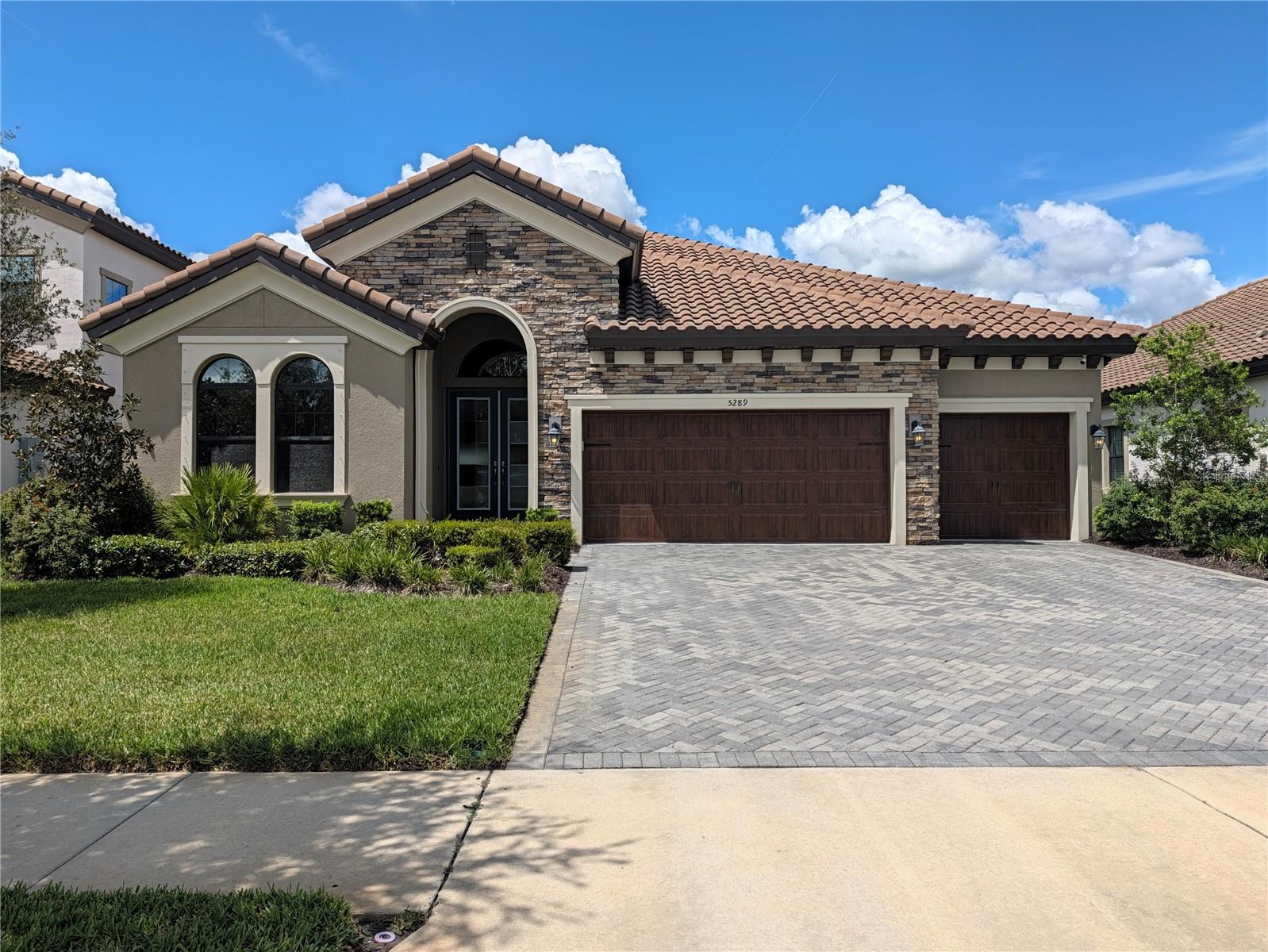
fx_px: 880
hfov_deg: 71.6
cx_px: 634
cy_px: 476
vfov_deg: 56.9
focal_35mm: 24
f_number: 1.68
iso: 23
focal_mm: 6.9
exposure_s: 1/2146
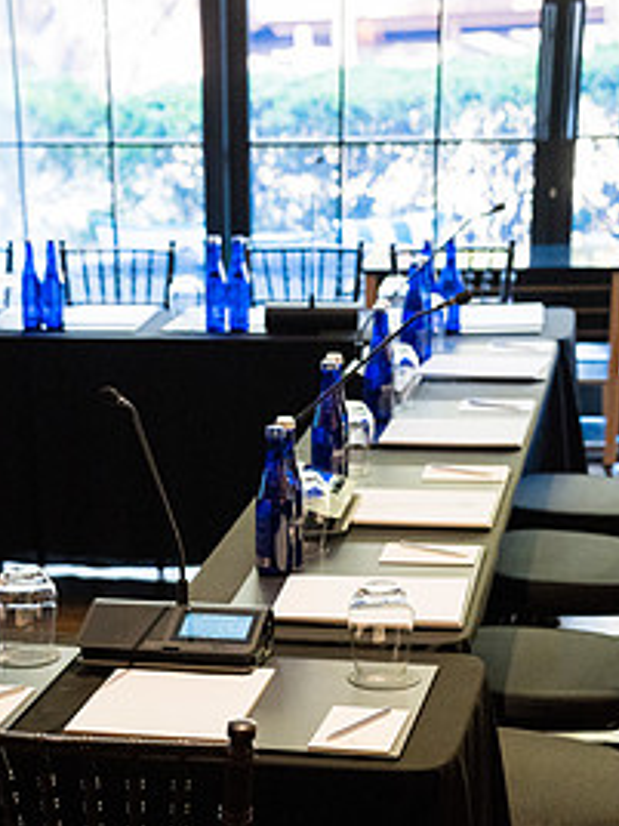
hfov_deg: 18.6
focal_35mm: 79
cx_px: 203
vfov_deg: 24.3
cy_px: 684
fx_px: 1884
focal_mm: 49
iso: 4500
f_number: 3.5
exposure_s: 1/160
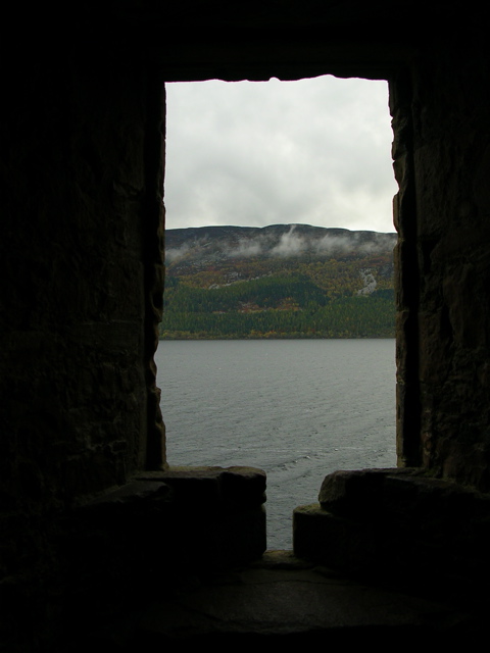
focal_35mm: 38
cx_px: 245
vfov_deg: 49.0
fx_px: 717
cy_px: 326
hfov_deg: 37.7
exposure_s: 1/140
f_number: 2.8
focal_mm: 5.8
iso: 50
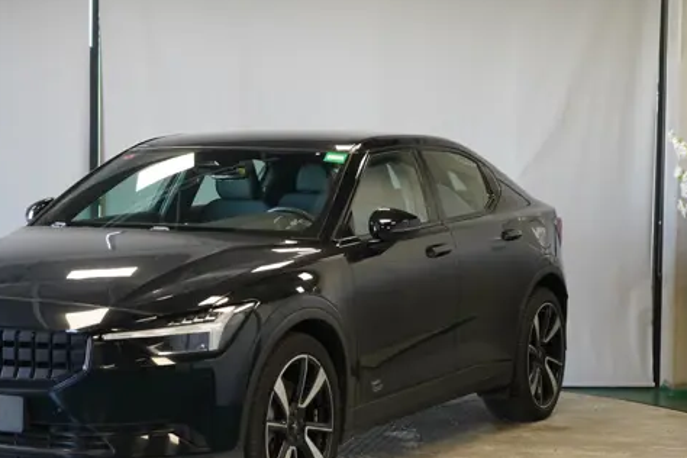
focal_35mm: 85
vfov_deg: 16.1
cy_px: 230
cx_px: 286
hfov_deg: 23.9
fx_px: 1622
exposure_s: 1/160
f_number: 5
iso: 2000
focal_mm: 56
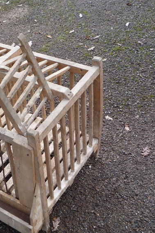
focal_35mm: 55
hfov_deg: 23.9
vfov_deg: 36.2
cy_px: 114
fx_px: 355
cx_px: 15
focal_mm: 5.2
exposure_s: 1/100
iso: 100
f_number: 3.5
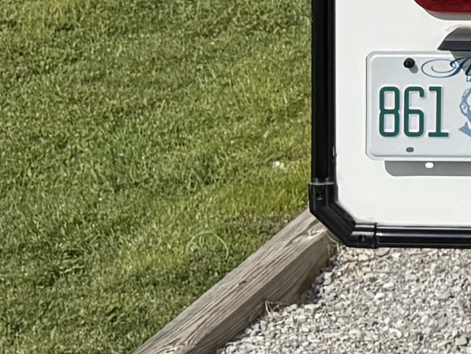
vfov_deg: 7.7
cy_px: -365
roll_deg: -0.1
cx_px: 1206
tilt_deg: -5.0
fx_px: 2504
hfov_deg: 9.4
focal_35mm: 184
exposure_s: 1/7353
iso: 80
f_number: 1.78
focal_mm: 6.76
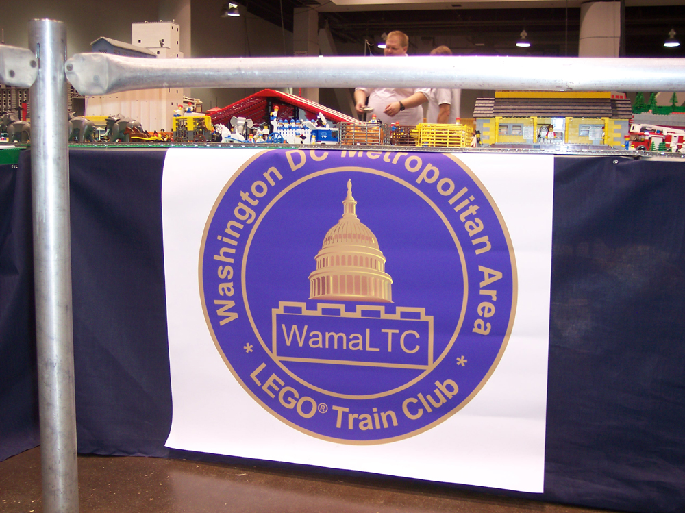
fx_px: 752
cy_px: 256
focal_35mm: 38
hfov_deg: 49.0
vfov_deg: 37.7
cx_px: 342
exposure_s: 1/30
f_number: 2.8
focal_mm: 8
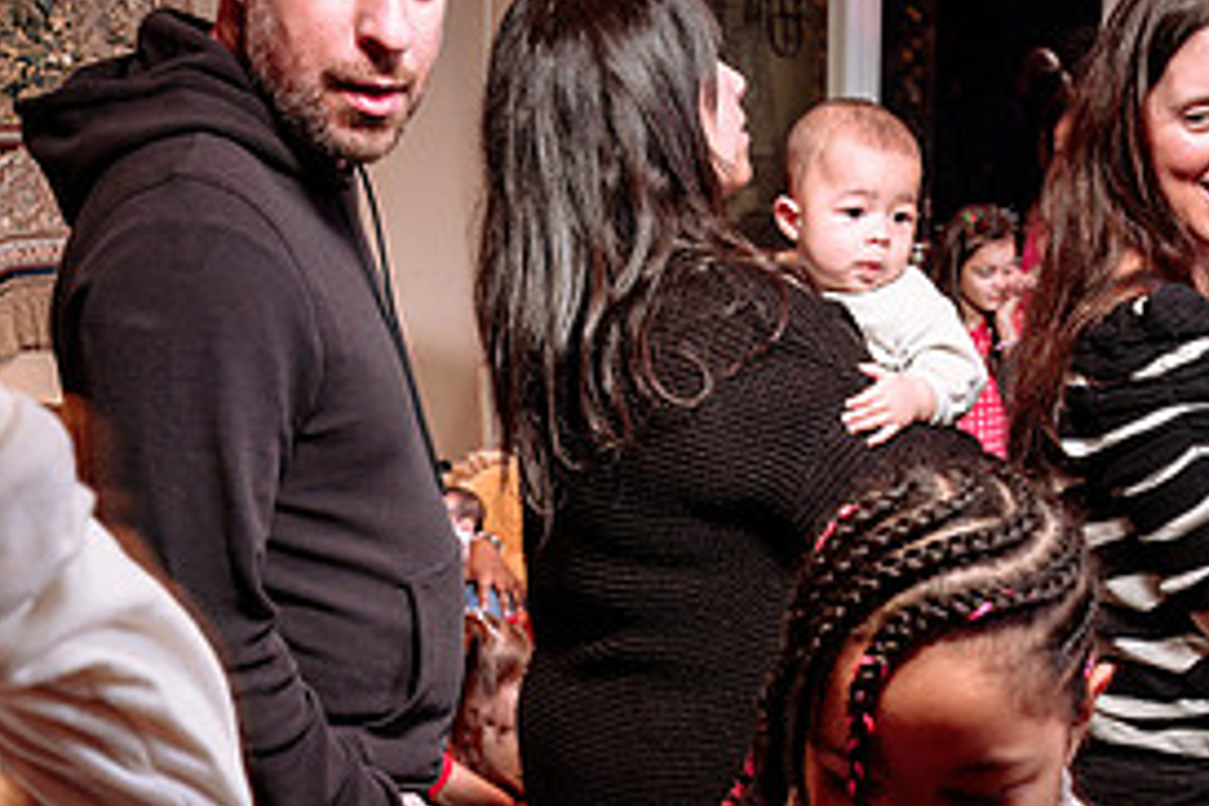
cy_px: 773
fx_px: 1713
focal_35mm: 51
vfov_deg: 25.4
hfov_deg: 38.9
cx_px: 620
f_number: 5
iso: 200
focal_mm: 24
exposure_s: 1/60
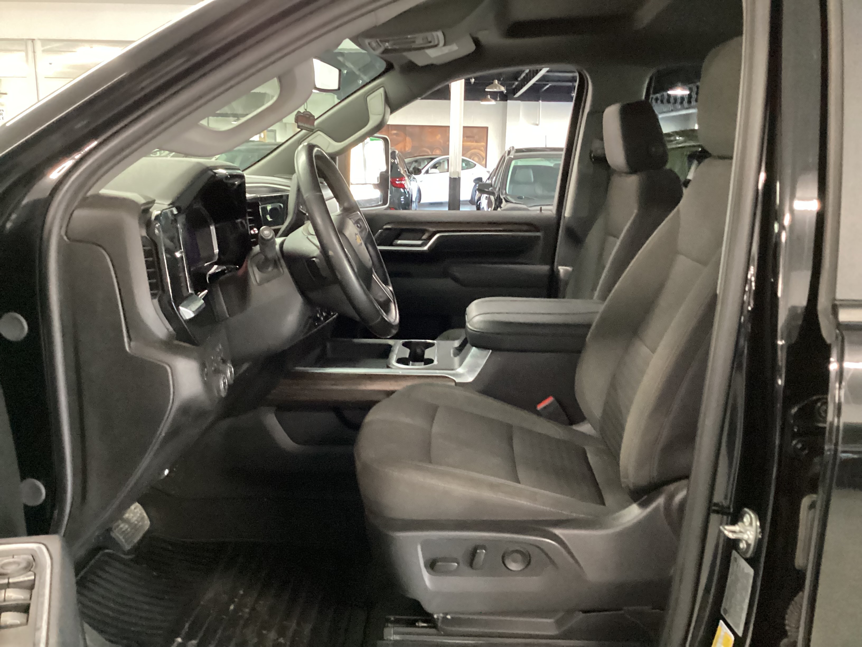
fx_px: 772
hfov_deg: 58.4
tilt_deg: -13.3
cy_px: 324
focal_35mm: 31
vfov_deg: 45.4
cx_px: 431
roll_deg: -3.4
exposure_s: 1/25
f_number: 2.4
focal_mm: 3.3
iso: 800
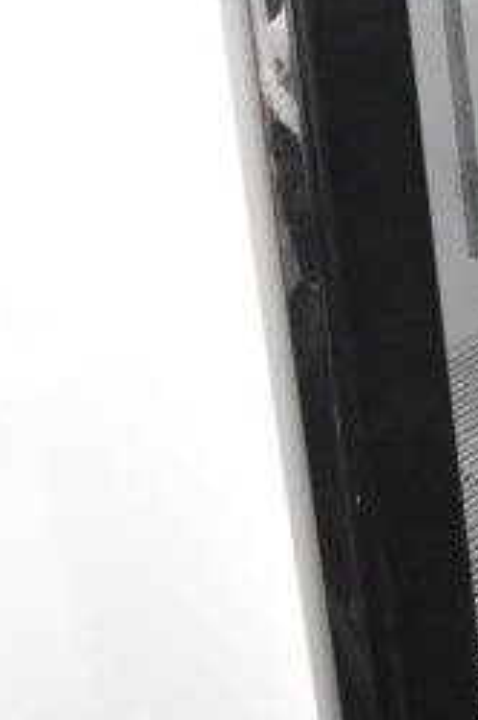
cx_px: 752
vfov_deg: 17.2
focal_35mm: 110
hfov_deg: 11.8
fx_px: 2197
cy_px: -287
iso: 2000
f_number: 3.5
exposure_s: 1/30
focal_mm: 20
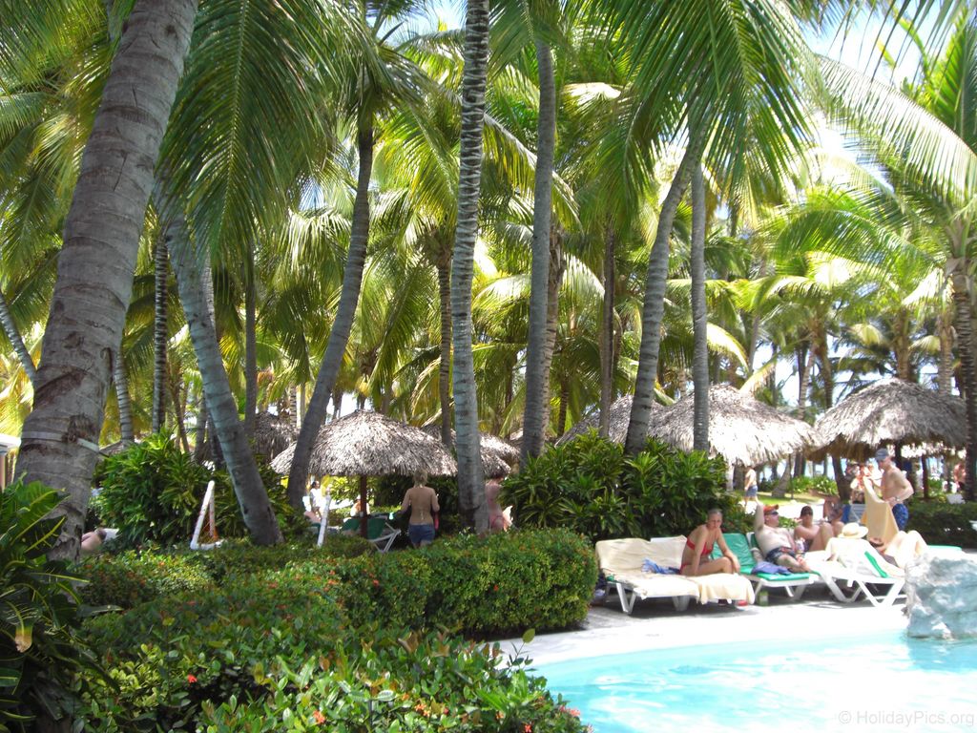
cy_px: 366
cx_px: 488
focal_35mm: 38
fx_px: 1073
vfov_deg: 37.7
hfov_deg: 49.0
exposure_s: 1/200
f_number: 2.7
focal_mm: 6.2
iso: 64
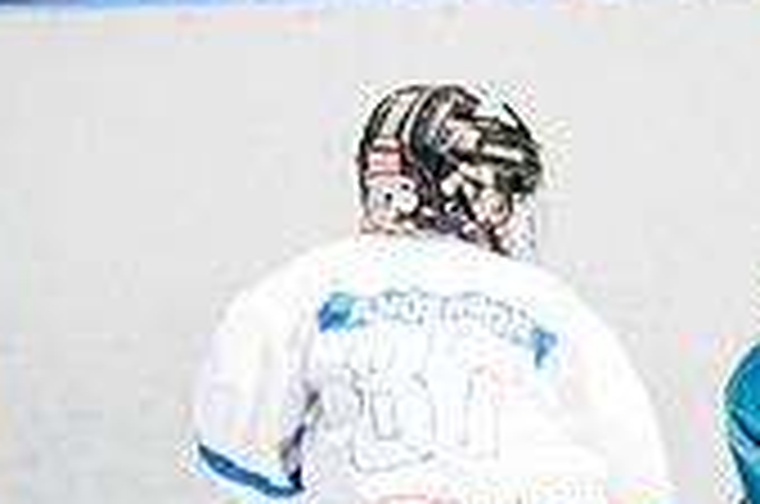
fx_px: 17910
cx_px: 544
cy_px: 556
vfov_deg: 1.6
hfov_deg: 2.4
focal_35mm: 850
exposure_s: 1/3200
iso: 1250
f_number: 3.2
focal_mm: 247
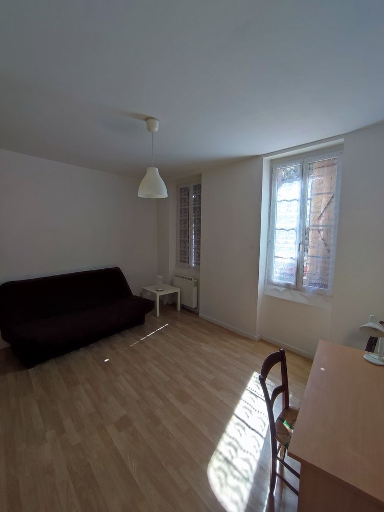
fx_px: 236
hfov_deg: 78.2
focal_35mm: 16
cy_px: 256
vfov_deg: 94.5
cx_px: 192
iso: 164
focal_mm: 1.65
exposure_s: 1/100
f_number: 2.2
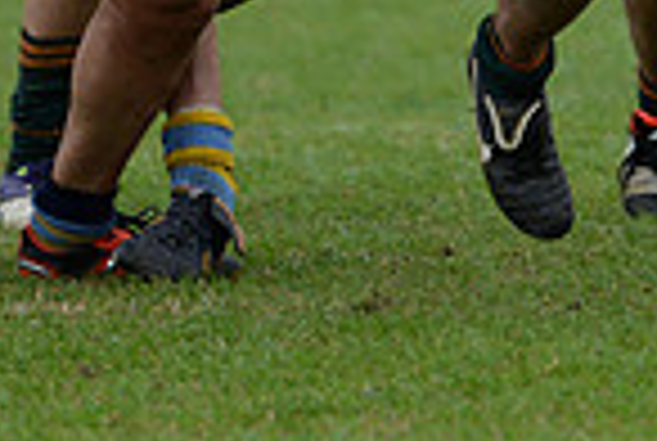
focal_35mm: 792
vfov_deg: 1.7
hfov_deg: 2.6
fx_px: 14483
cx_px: 531
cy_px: -403
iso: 1250
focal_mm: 200
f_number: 2.8
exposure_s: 1/500
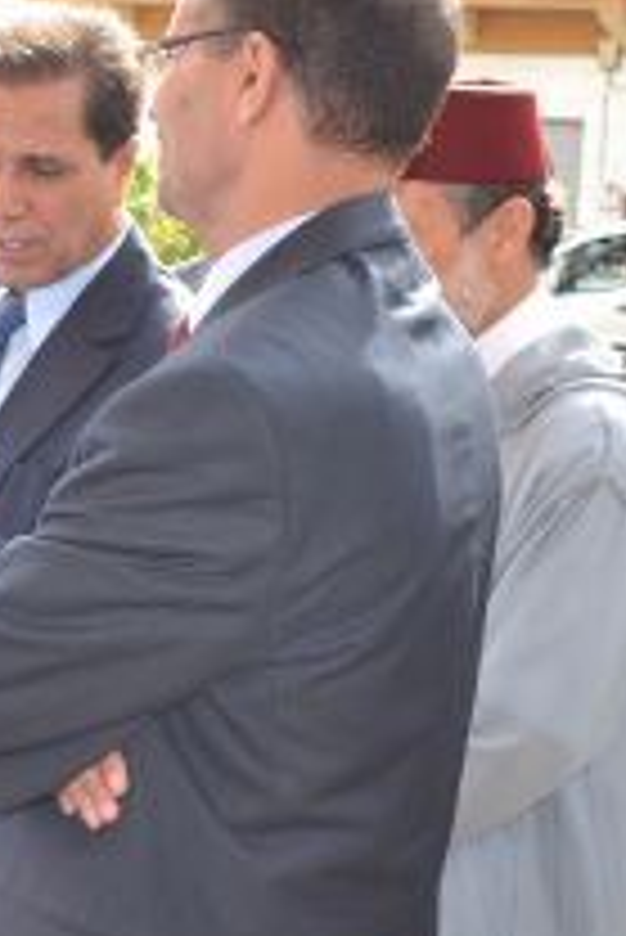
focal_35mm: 83
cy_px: 450
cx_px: -59
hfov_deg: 16.0
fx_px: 2161
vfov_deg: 24.5
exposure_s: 1/200
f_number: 5
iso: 100
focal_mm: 18
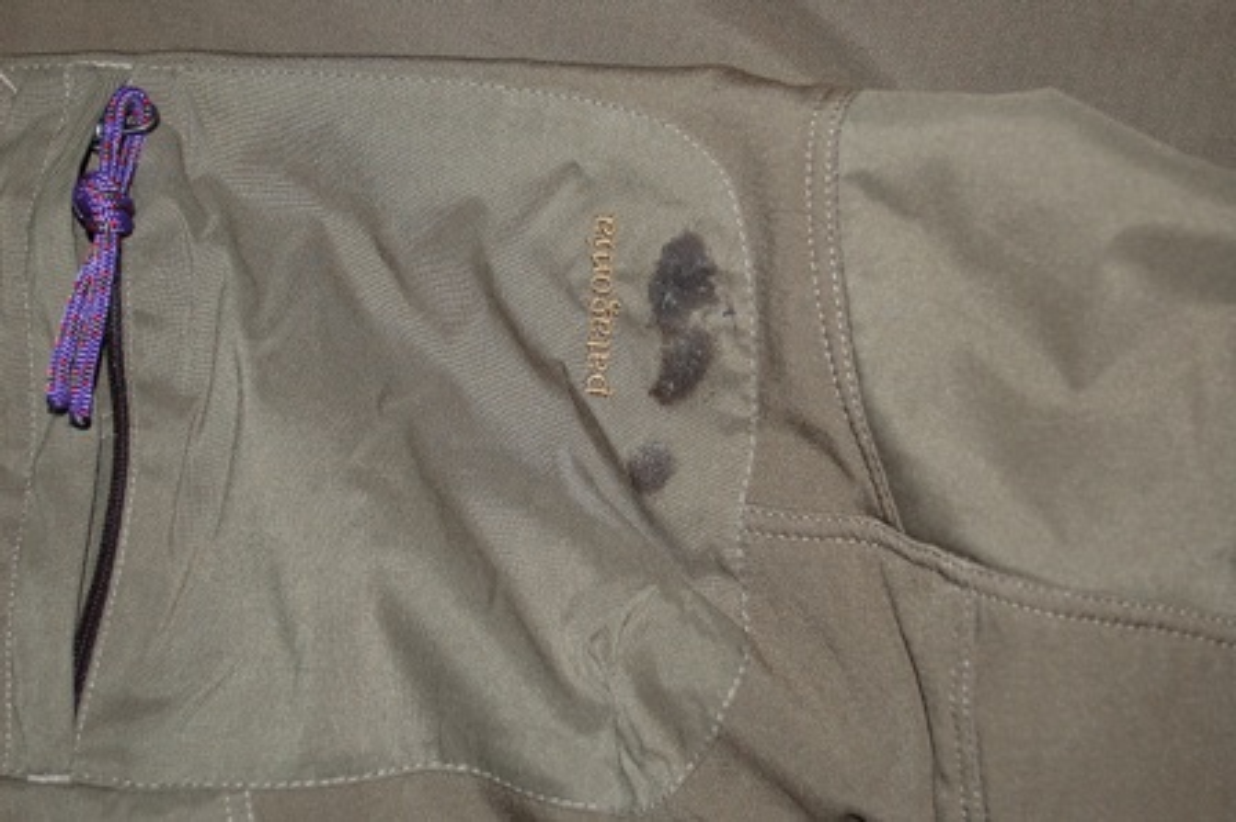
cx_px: 618
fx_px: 2830
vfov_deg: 16.5
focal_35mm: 82
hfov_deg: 24.6
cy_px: 411
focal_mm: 55
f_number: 5.6
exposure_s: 1/60
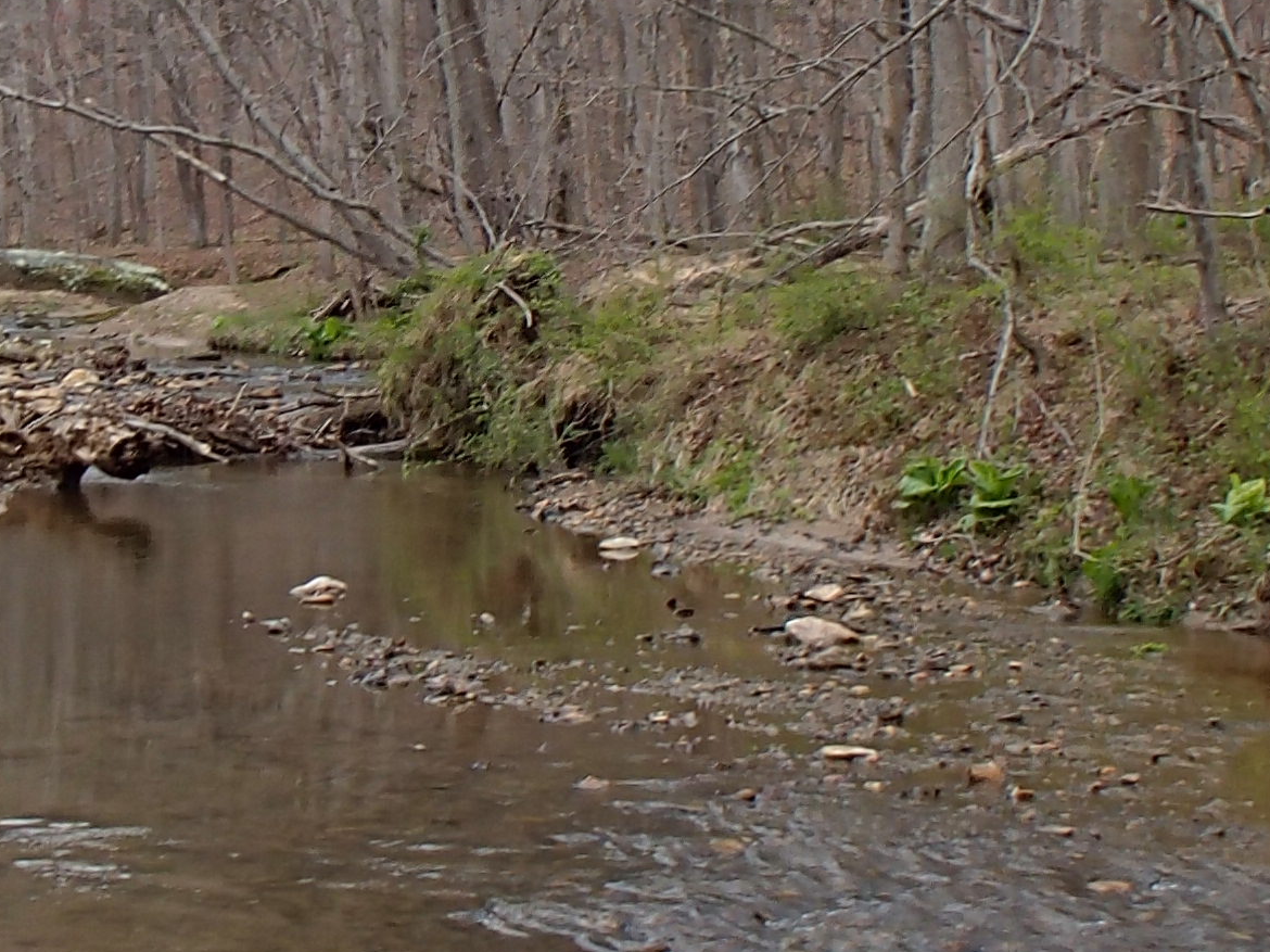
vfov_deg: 15.5
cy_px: 315
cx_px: 496
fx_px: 3485
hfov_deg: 20.6
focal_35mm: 95
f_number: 3.9
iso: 100
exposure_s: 1/100
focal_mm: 5
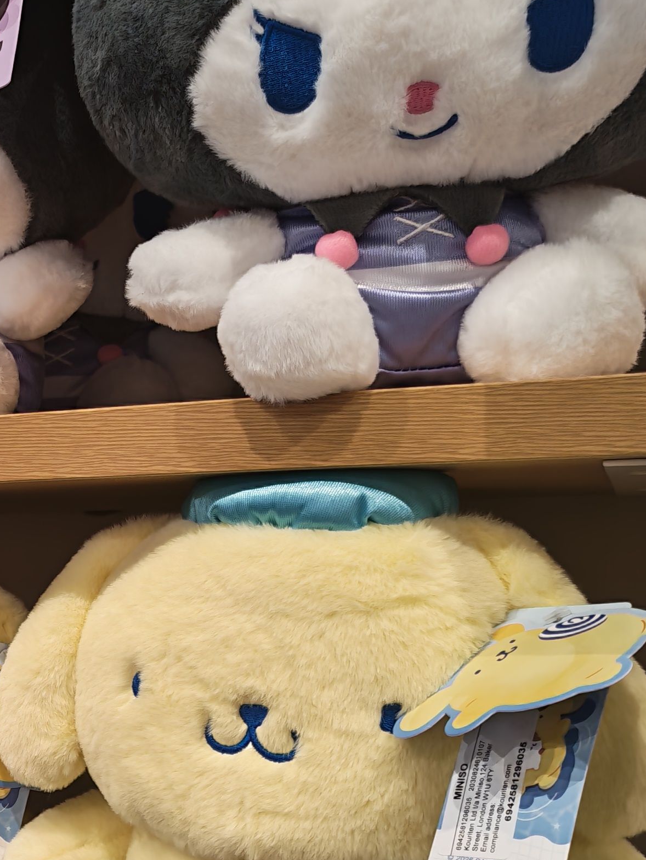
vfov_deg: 31.8
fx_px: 1493
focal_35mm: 60
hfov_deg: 22.6
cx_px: -118
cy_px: 600
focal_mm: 5.4
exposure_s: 1/100
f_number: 1.6
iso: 64
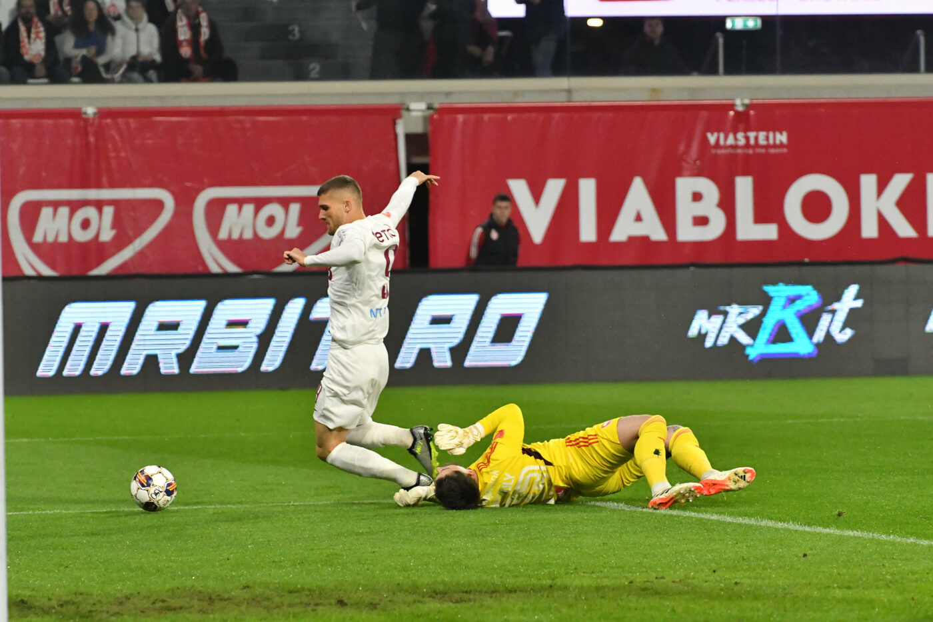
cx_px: 466
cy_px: 311
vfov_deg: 4.6
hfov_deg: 6.9
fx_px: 7774
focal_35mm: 300
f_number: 5
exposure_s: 1/1600
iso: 3200
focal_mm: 200
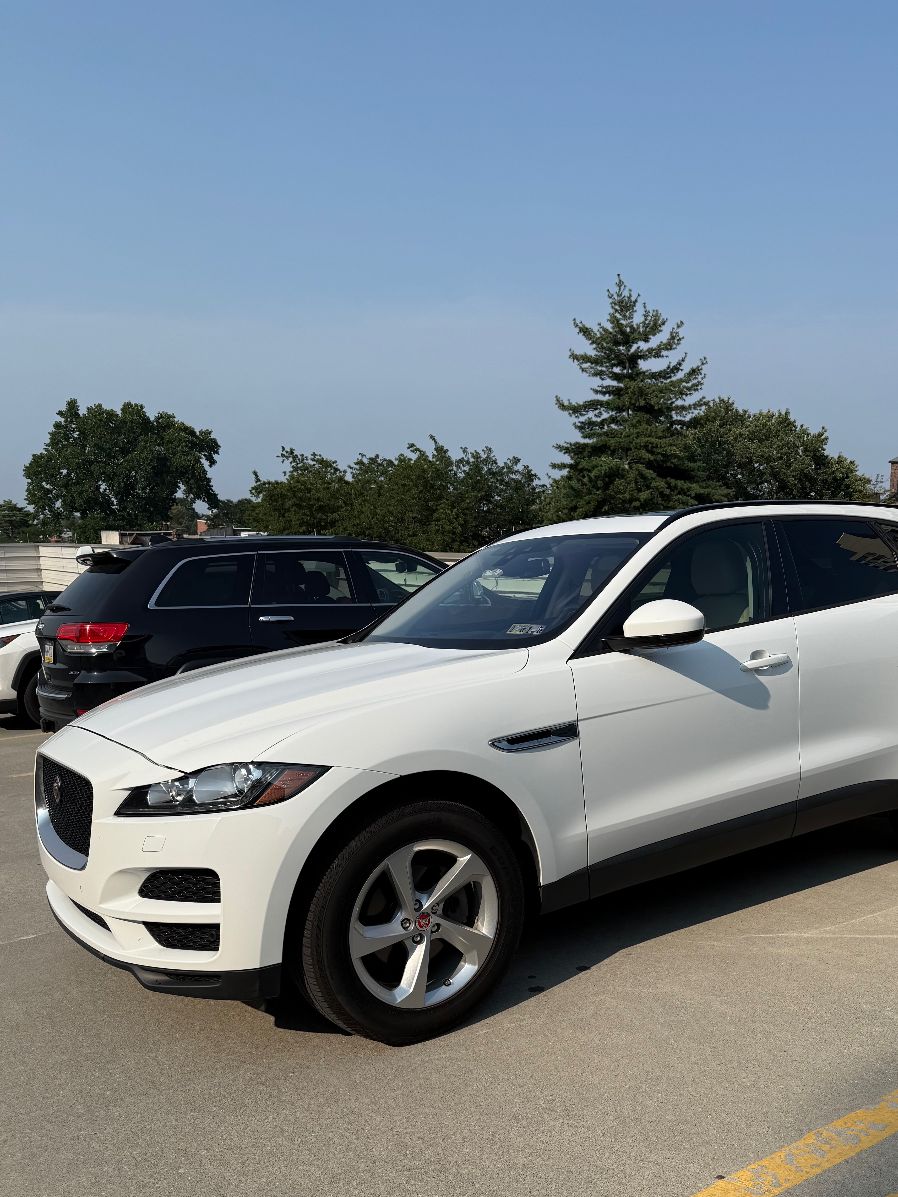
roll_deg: +1.6
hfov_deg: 46.4
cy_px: 740
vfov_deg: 59.3
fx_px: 1038
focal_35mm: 30
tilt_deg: -10.1
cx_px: 555
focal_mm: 6.76
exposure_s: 1/6711
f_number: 1.78
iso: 80
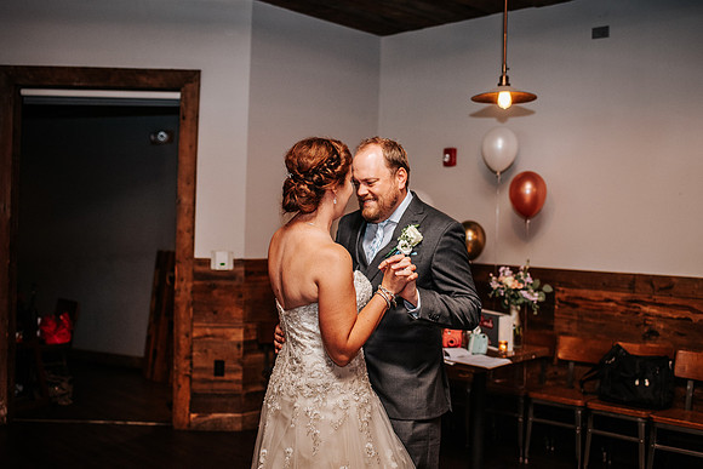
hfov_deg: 48.3
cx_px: 352
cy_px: 234
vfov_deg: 33.3
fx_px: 784
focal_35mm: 40
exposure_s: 1/200
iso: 1000
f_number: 2.2
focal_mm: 35
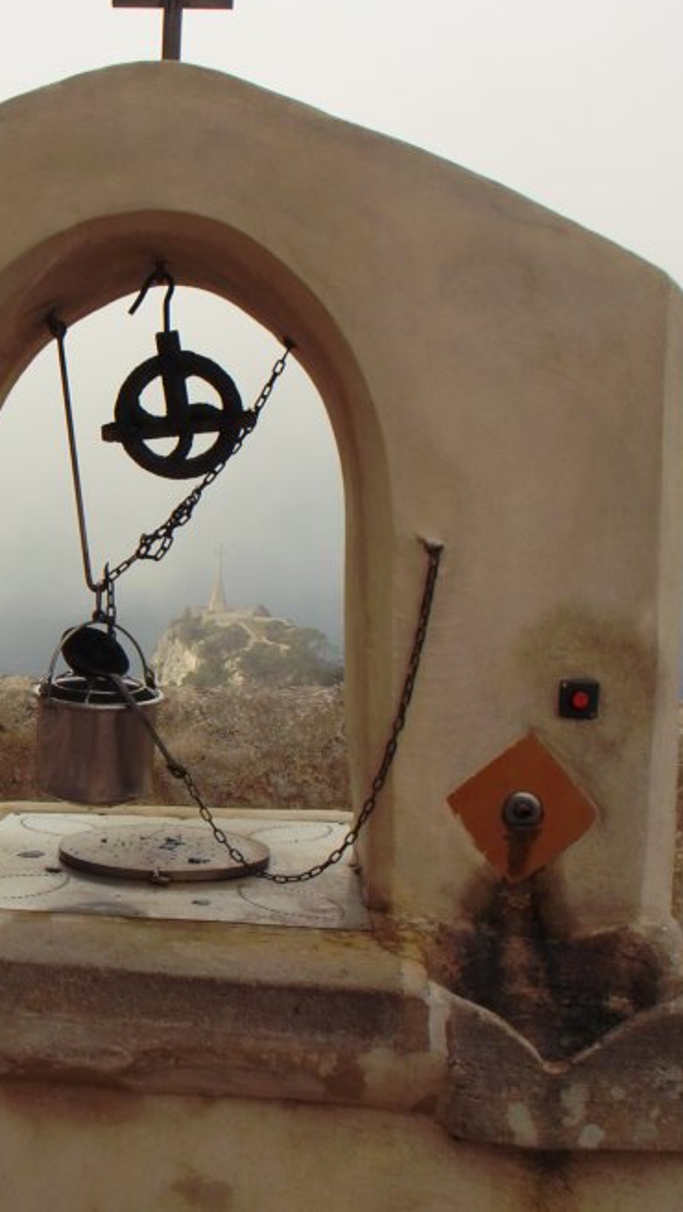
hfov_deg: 28.2
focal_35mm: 42
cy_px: 614
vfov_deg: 48.3
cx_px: 219
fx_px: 1351
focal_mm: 18
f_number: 10
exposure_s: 1/250
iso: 200
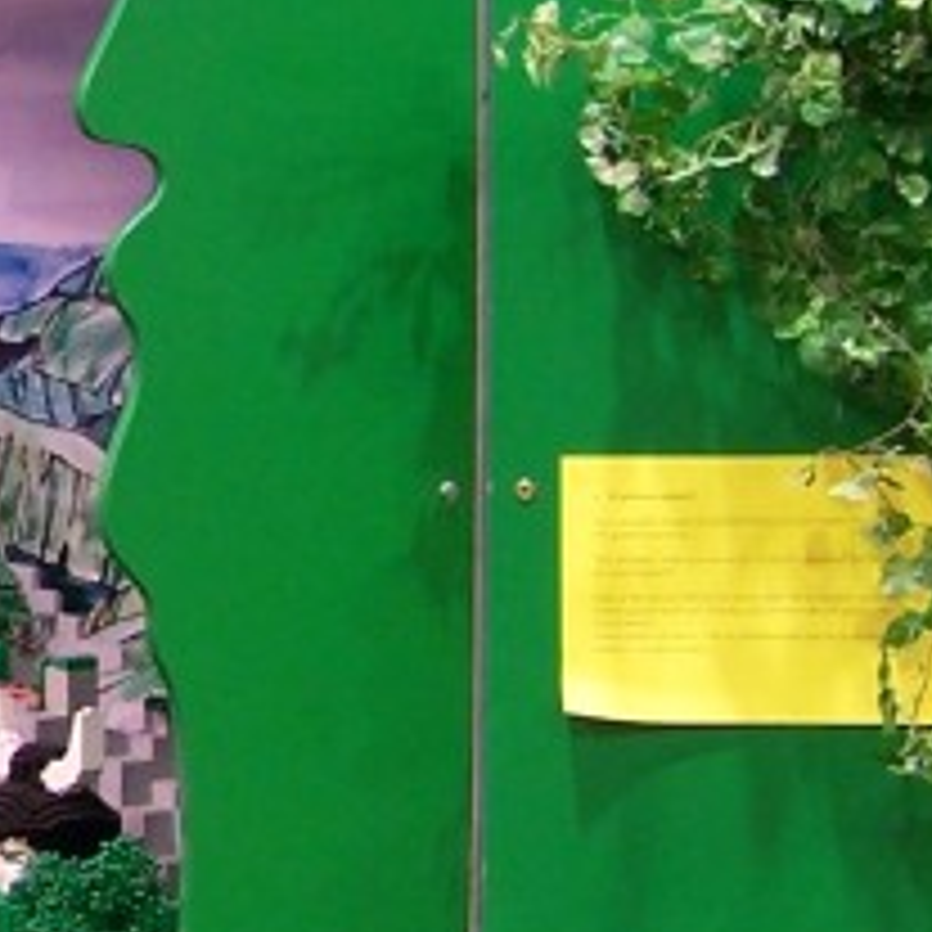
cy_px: 495
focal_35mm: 166
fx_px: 5057
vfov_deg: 10.5
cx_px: -707
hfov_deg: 10.0
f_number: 2.8
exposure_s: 1/2
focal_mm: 6.3
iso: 80
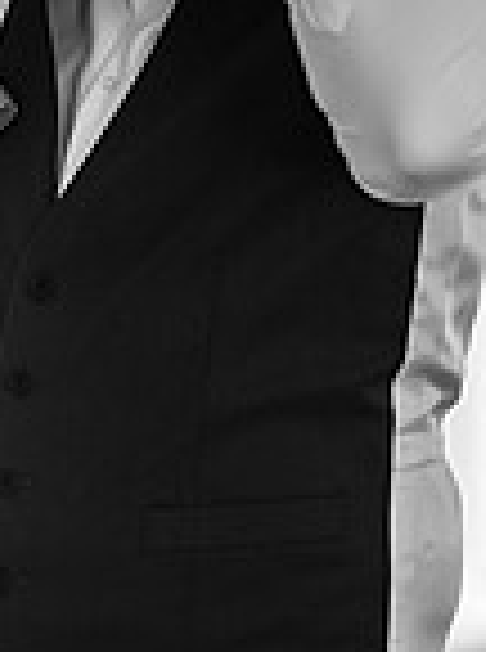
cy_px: 31
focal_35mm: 254
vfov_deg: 7.8
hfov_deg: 5.8
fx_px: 4776
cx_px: 164
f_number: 1.8
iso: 100
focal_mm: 85
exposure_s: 1/500
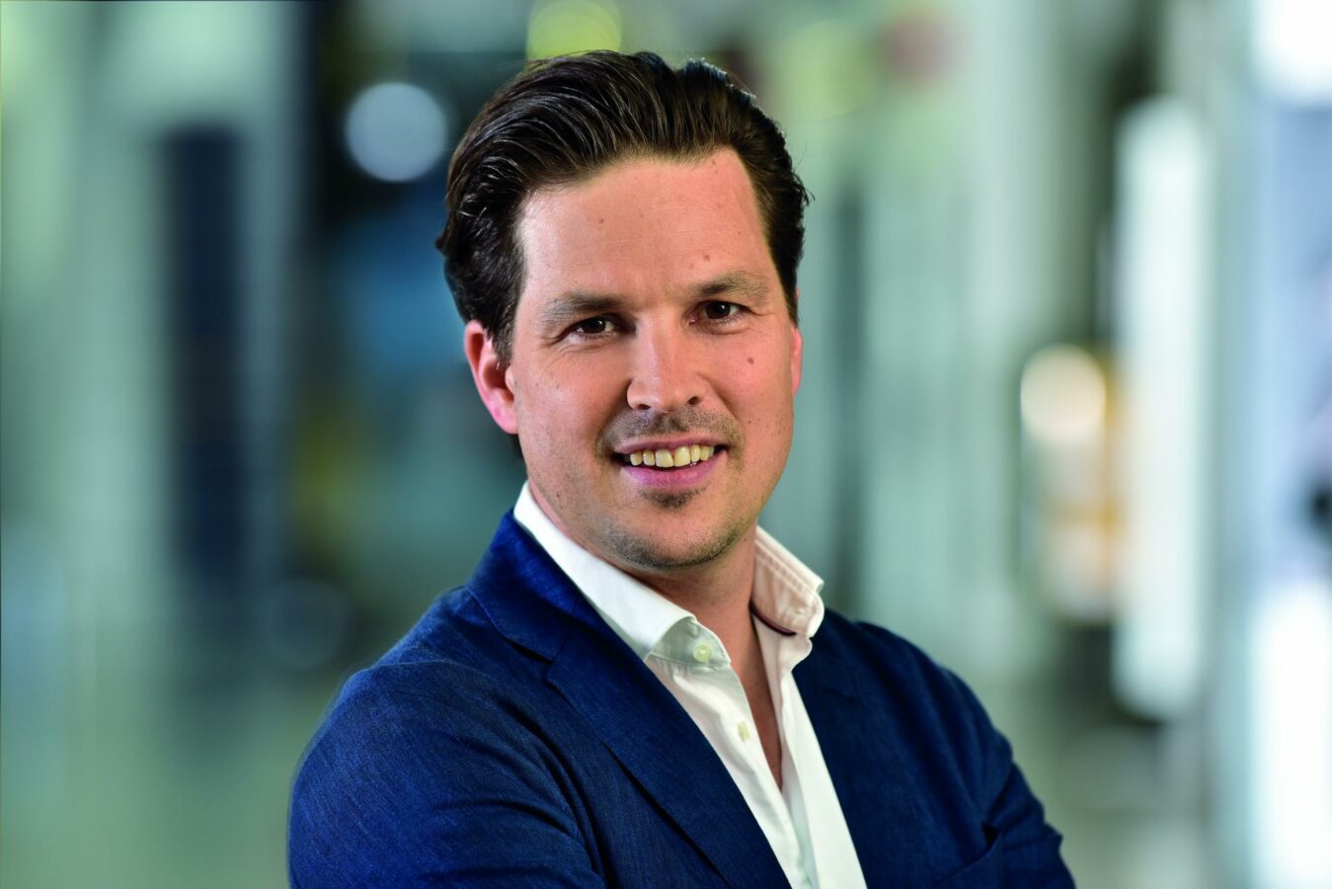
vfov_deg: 7.6
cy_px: 444
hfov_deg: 11.4
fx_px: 6661
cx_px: 666
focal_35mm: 180
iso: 200
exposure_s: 1/160
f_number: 3.5
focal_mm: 180
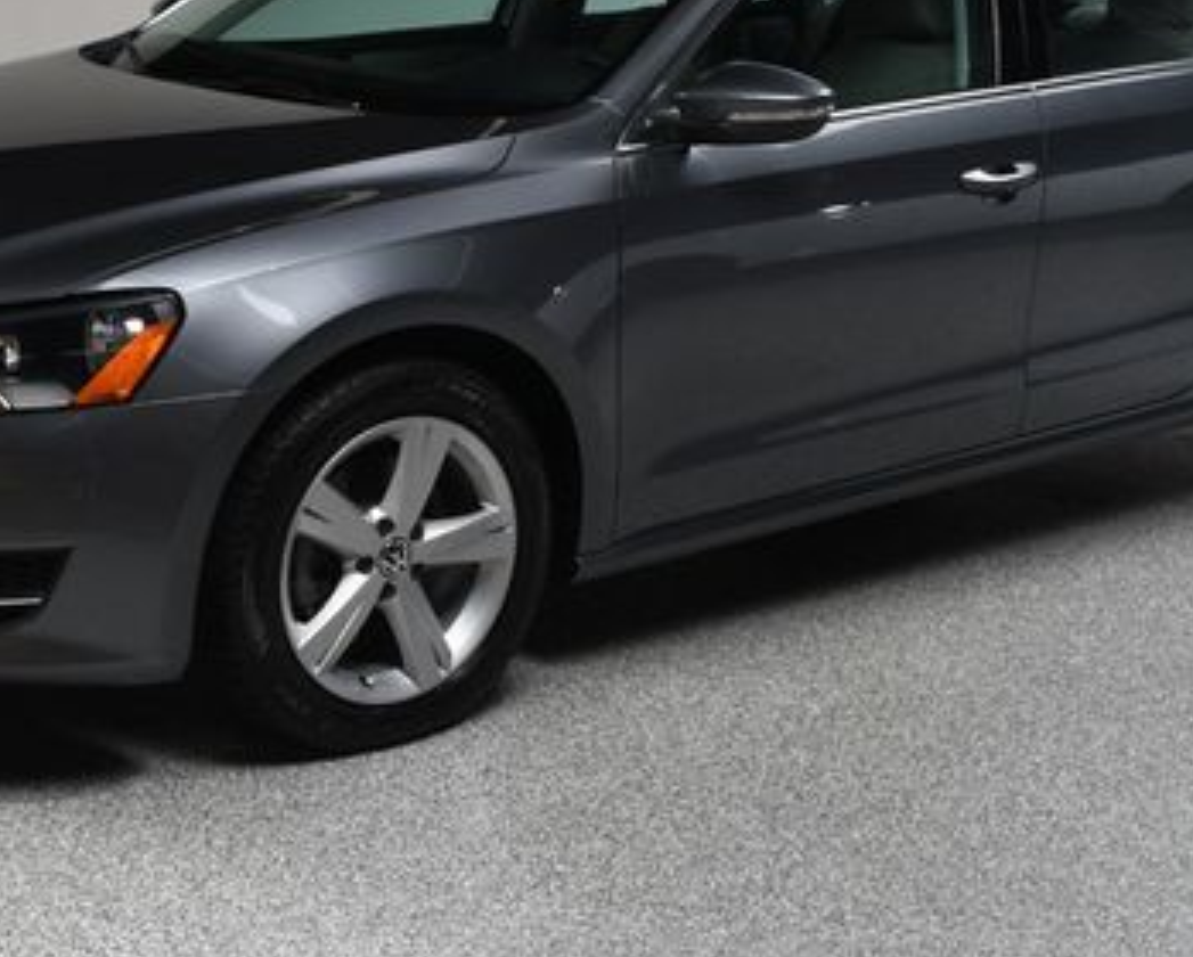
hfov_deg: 28.2
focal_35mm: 67
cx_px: 516
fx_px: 2368
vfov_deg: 22.7
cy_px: 270
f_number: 11
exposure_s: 1/160
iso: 100
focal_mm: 26
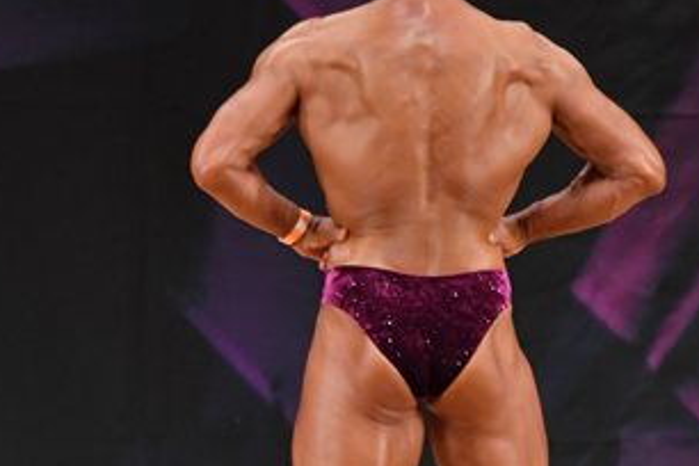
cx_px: 449
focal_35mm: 760
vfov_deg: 1.8
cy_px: 334
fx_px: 14756
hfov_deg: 2.7
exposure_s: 1/400
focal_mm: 200
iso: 3200
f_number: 5.6
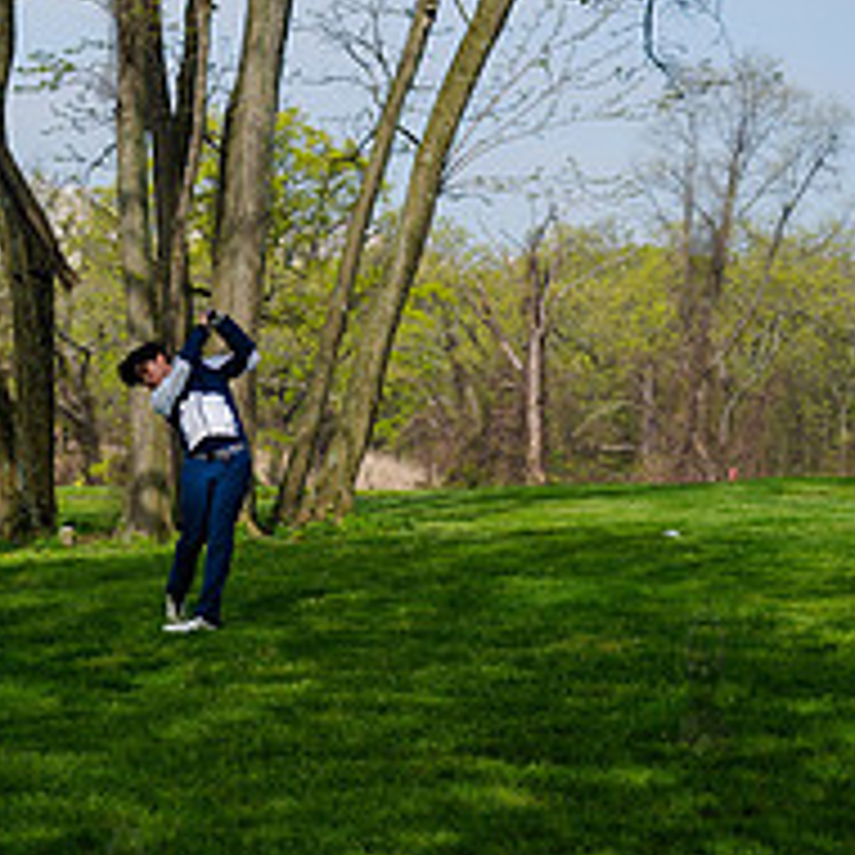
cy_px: 457
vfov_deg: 18.7
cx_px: 122
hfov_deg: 18.4
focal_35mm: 93
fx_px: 2599
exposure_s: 1/640
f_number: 4.5
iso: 100
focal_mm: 35
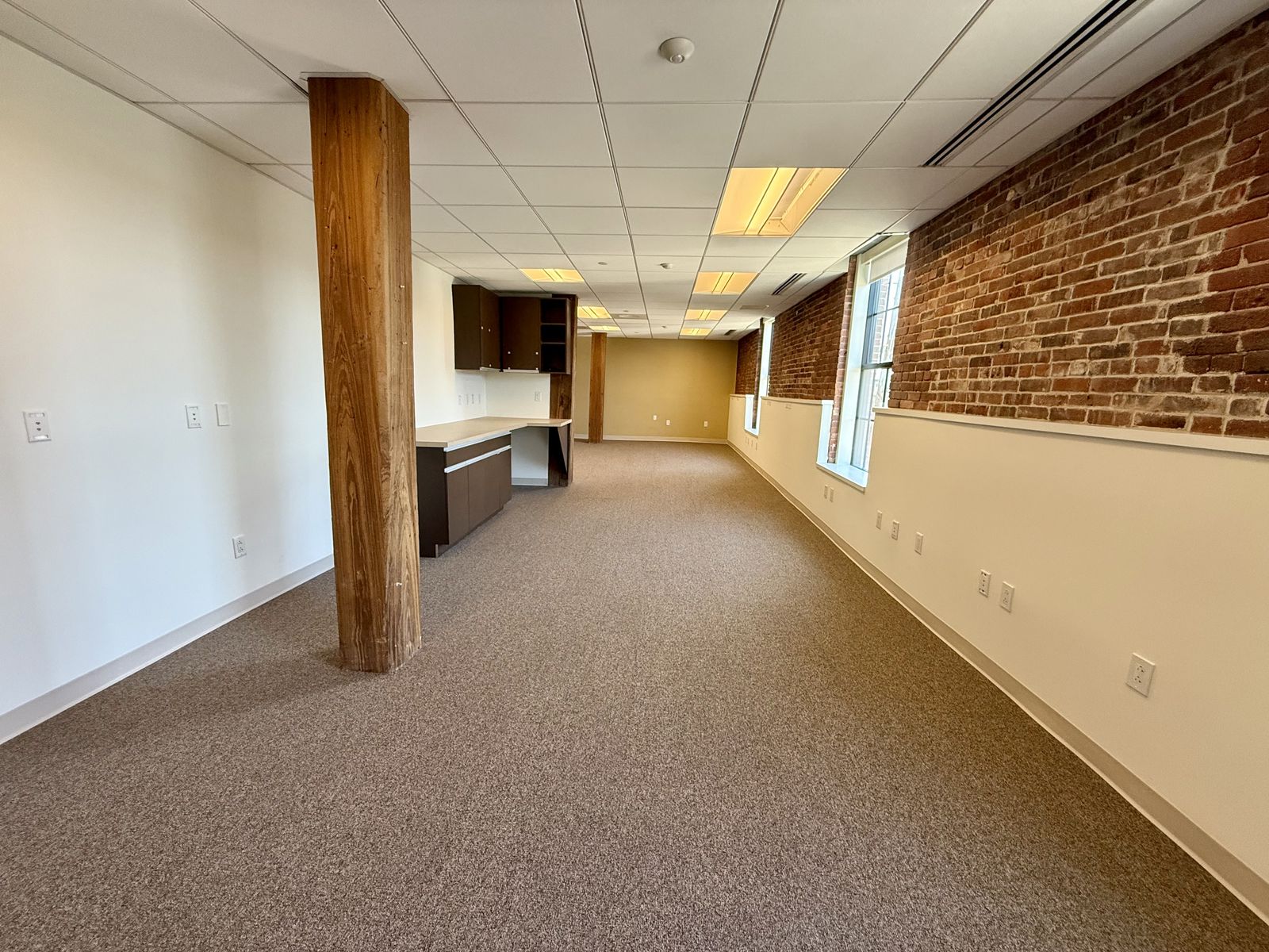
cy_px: 476
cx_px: 634
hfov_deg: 102.1
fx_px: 513
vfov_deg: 85.7
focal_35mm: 14
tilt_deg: -10.4
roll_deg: -1.8
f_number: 2.2
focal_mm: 2.22
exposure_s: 1/99
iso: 200
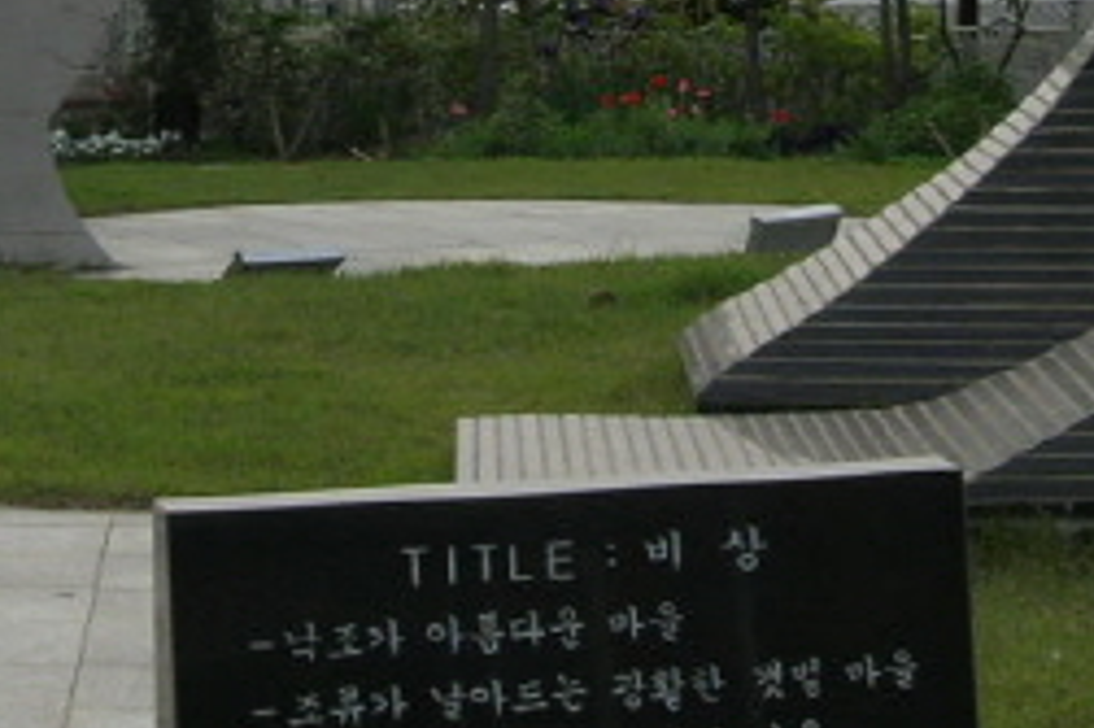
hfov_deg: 16.3
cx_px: 449
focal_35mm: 126
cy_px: -139
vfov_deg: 10.7
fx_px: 3826
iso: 64
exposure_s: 1/426
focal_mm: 7.8
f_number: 4.8
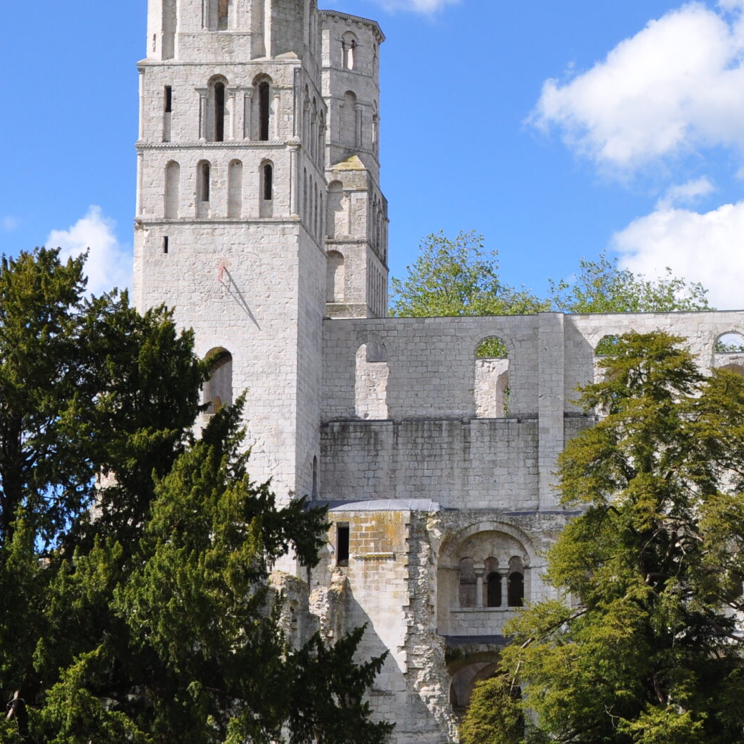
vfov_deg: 18.5
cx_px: 703
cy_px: 368
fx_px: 2286
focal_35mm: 94
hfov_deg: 18.1
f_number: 10
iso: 200
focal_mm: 30
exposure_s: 1/320
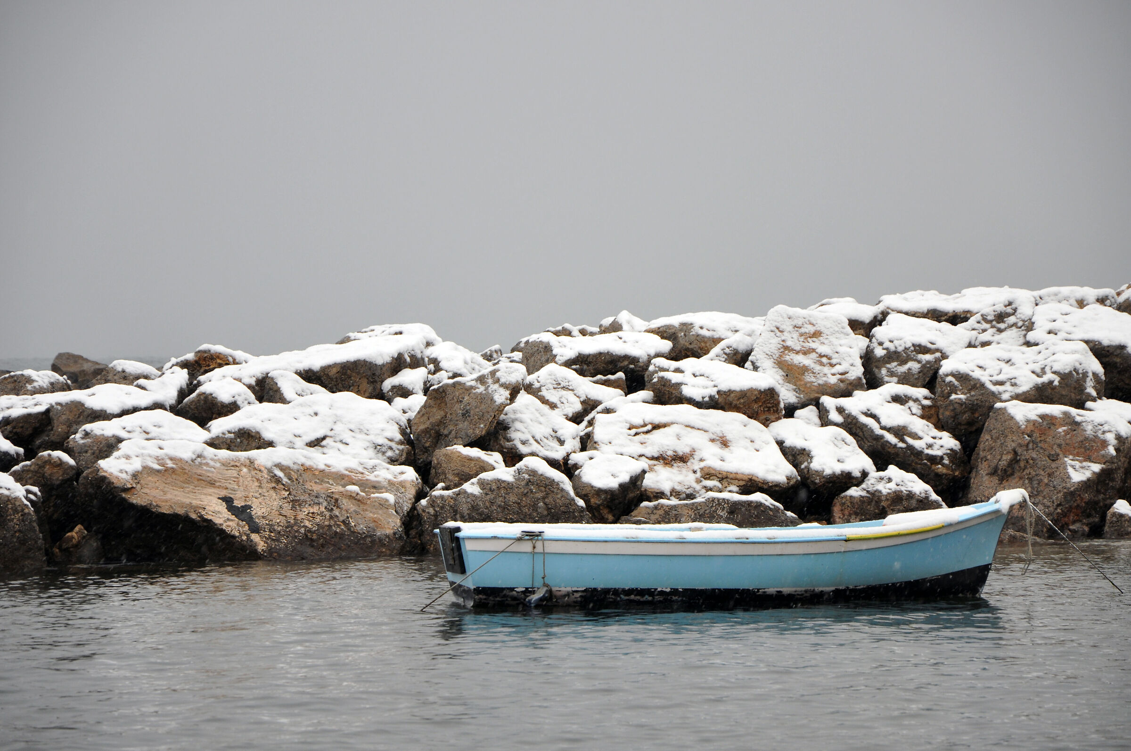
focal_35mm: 158
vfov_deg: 8.7
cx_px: 566
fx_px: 4942
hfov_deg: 13.1
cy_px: 376
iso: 320
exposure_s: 1/125
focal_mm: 105
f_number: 7.1
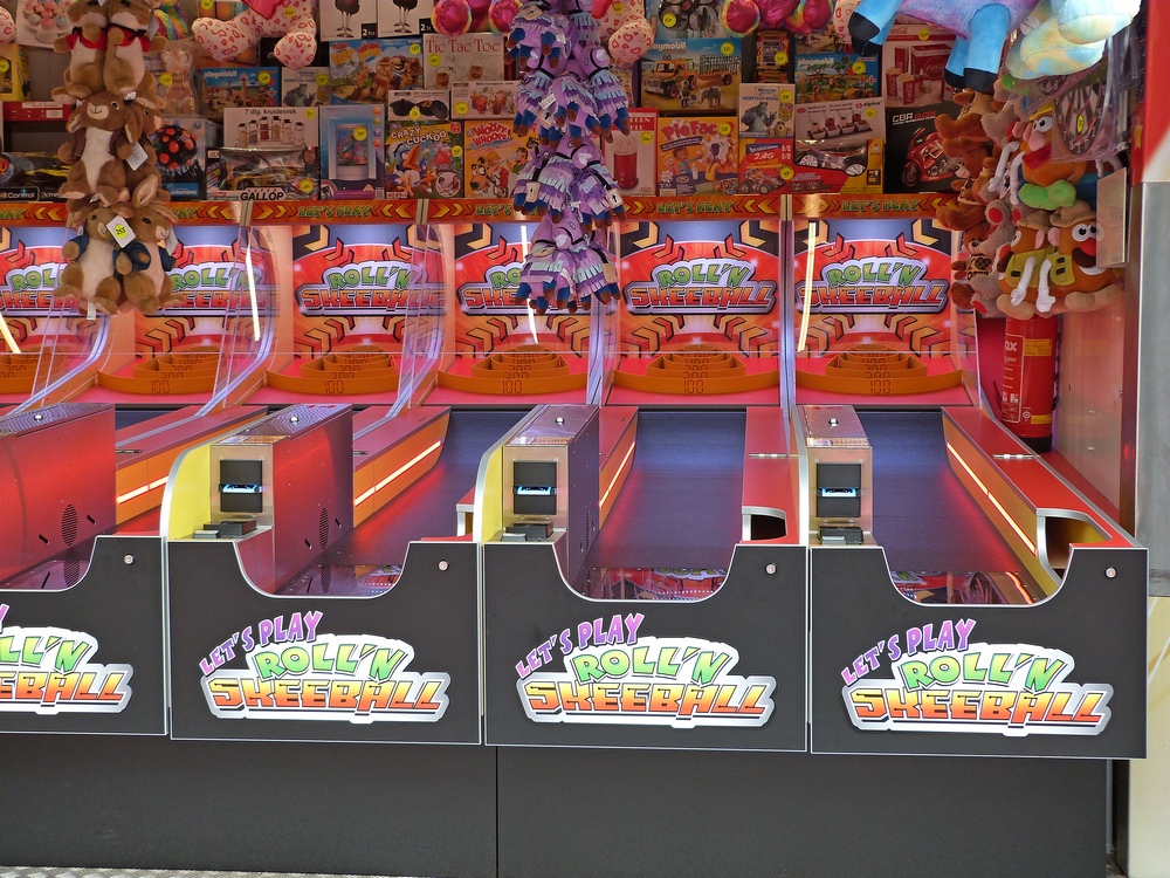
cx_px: 585
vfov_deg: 29.7
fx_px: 1656
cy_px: 439
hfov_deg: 38.9
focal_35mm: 49
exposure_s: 1/60
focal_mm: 8.7
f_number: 3.2
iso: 160
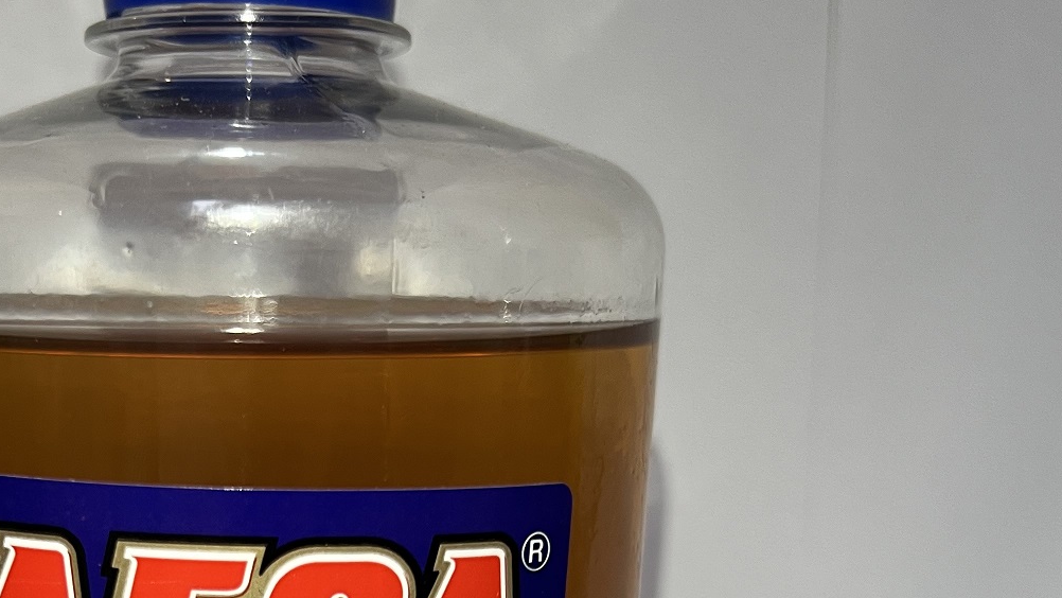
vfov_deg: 19.2
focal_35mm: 57
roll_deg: -0.4
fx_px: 1605
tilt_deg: -18.4
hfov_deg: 35.9
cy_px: 810
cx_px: 283
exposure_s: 1/50
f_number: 1.5
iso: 80
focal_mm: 5.7
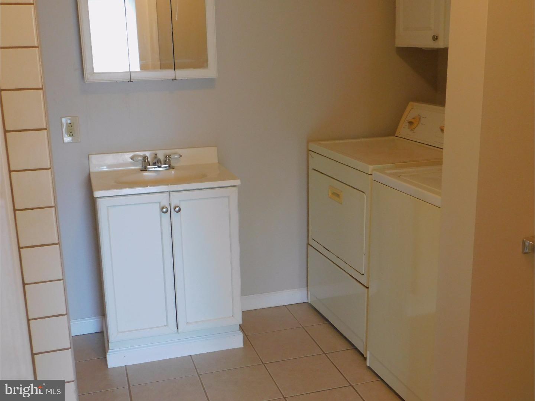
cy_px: 200
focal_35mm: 40
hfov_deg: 46.8
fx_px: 618
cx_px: 268
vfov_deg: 36.0
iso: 400
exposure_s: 1/20
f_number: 3.6
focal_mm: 7.1
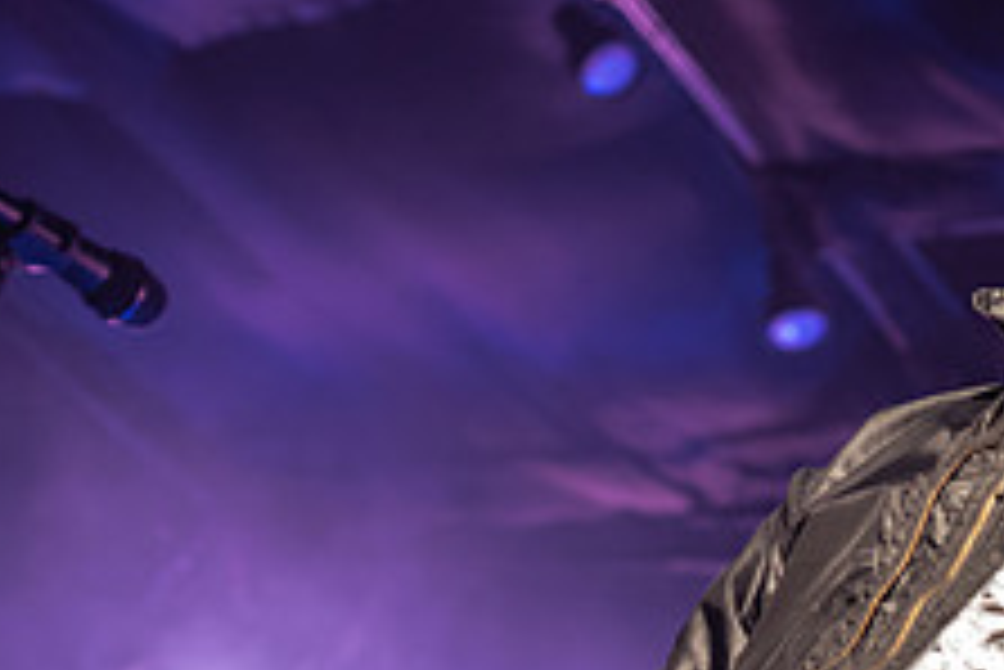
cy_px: 326
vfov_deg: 15.0
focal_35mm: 91
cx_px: 765
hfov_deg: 22.1
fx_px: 2539
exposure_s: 1/160
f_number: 2.8
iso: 2000
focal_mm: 35
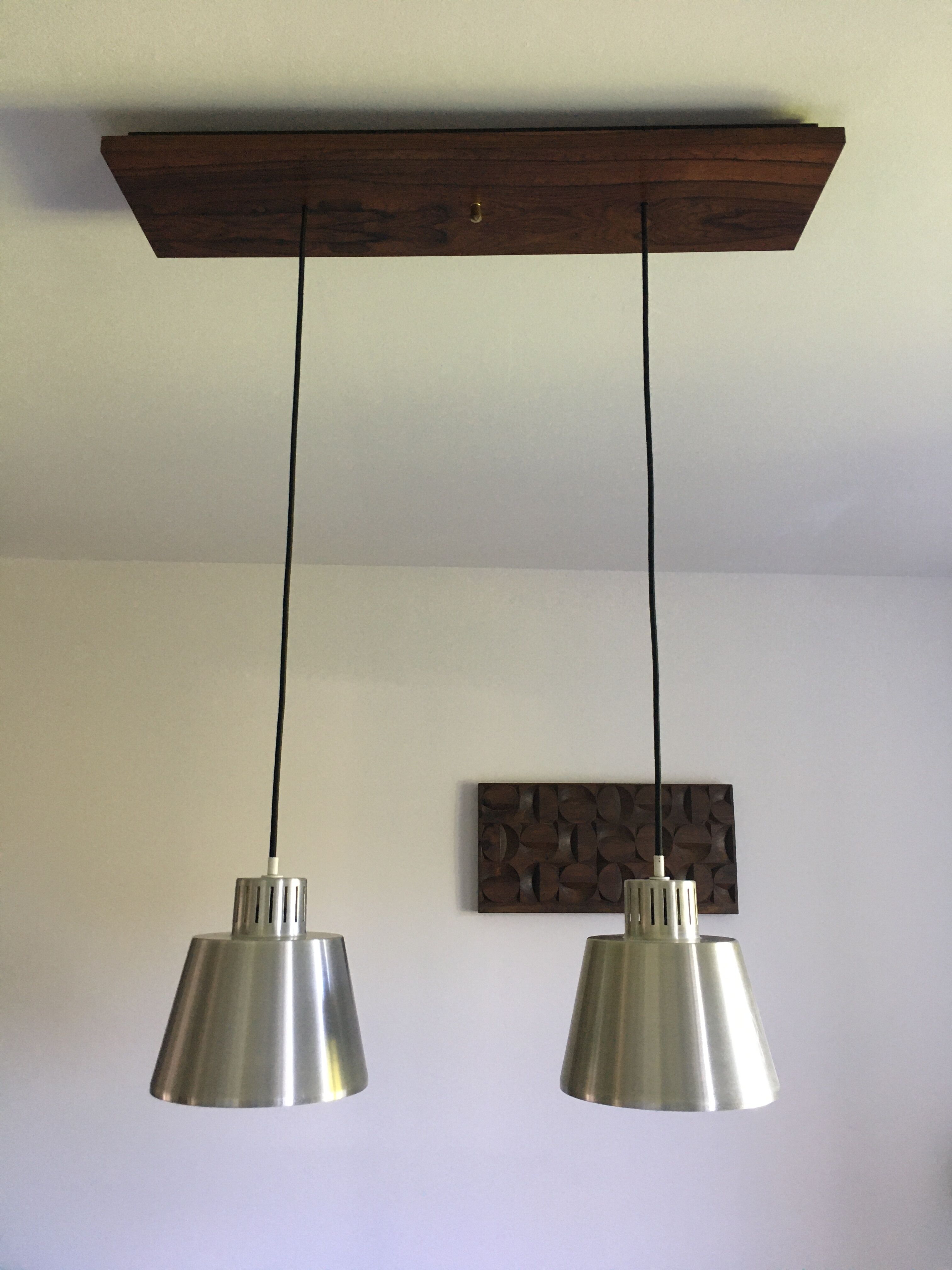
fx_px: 1063
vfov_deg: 61.7
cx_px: 476
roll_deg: -0.7
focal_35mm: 29
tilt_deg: +12.4
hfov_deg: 48.2
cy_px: 635
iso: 160
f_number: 2.2
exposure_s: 1/33
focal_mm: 4.15
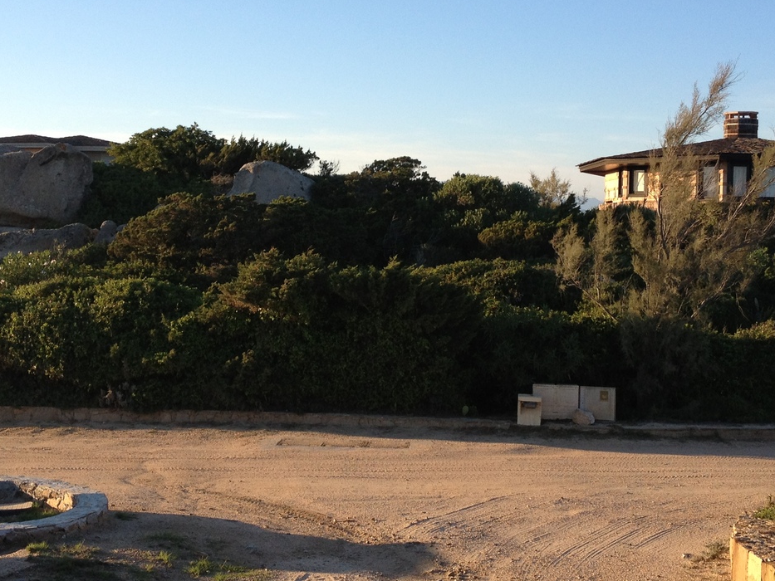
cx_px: 370
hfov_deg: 32.2
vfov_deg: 24.4
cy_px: 250
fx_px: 1343
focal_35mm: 60
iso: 64
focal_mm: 4.28
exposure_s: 1/673
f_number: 2.4
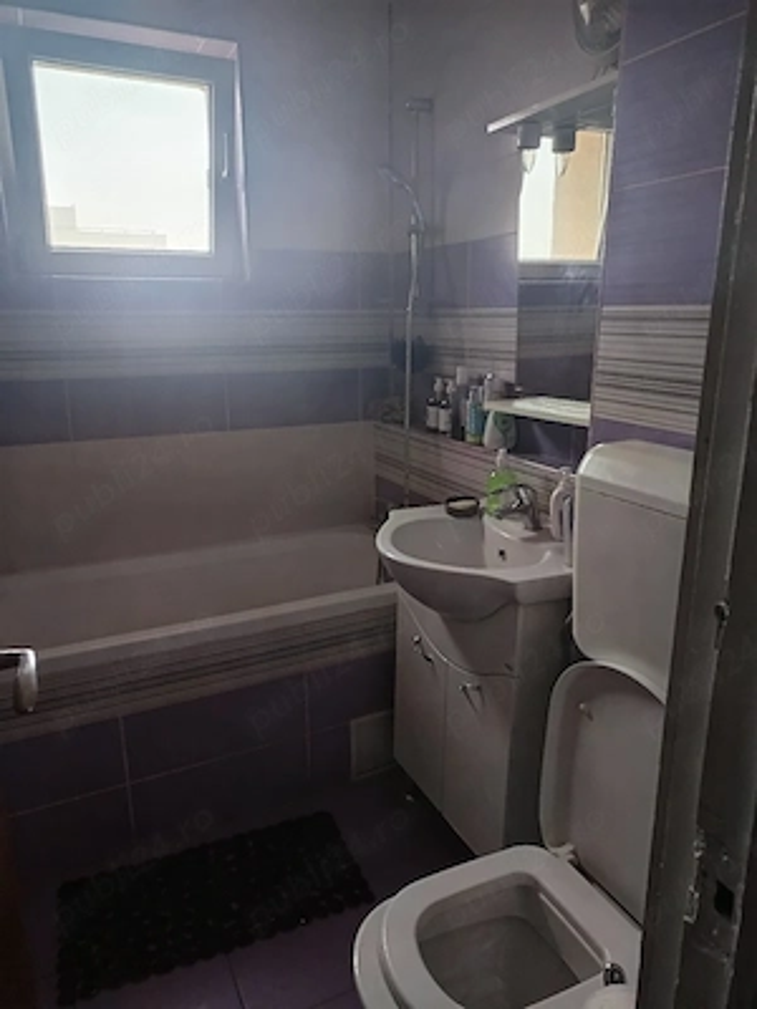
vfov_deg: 71.6
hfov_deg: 56.8
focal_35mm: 24
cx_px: 378
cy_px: 504
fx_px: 700
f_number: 1.7
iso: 3104
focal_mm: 5.31
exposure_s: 1/20
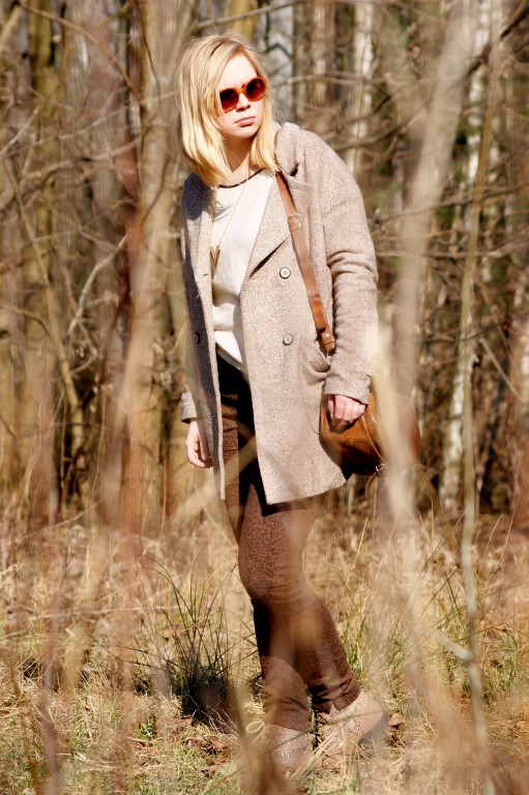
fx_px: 3973
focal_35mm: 180
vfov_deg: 11.4
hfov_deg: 7.6
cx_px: 264
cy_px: 398
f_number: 5.6
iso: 100
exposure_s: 1/400
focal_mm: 120
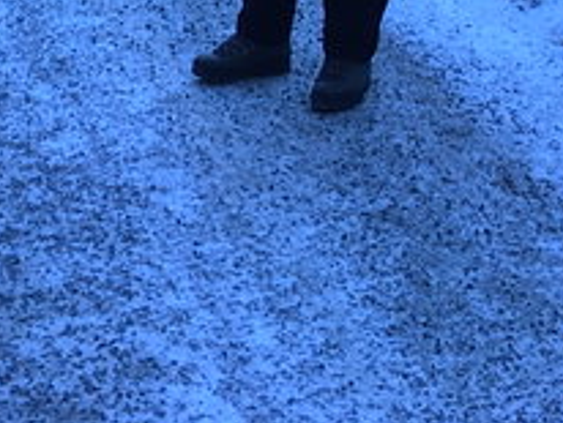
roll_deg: +0.5
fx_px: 2345
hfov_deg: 13.7
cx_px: 254
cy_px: -579
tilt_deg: -9.2
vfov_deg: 9.3
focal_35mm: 144
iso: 25
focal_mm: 4.15
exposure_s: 1/114
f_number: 2.2
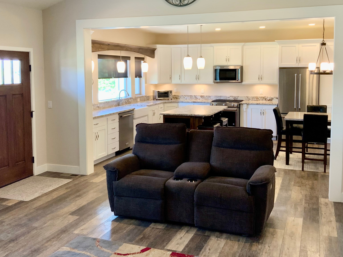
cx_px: 185
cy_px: 99
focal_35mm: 38
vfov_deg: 37.5
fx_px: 377
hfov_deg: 48.9
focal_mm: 3
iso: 80
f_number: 1.8
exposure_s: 1/60
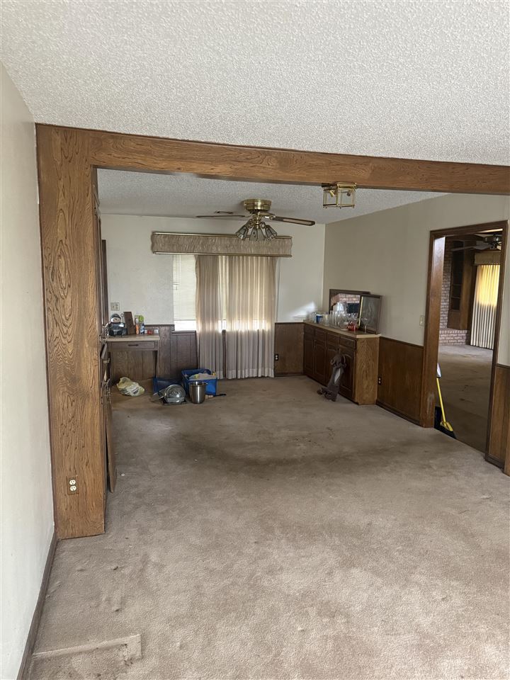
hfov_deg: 56.8
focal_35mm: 24
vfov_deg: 71.6
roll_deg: -1.1
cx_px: 255
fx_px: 471
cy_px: 340
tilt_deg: -7.2
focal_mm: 6.76
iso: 640
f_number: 1.78
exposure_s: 1/60
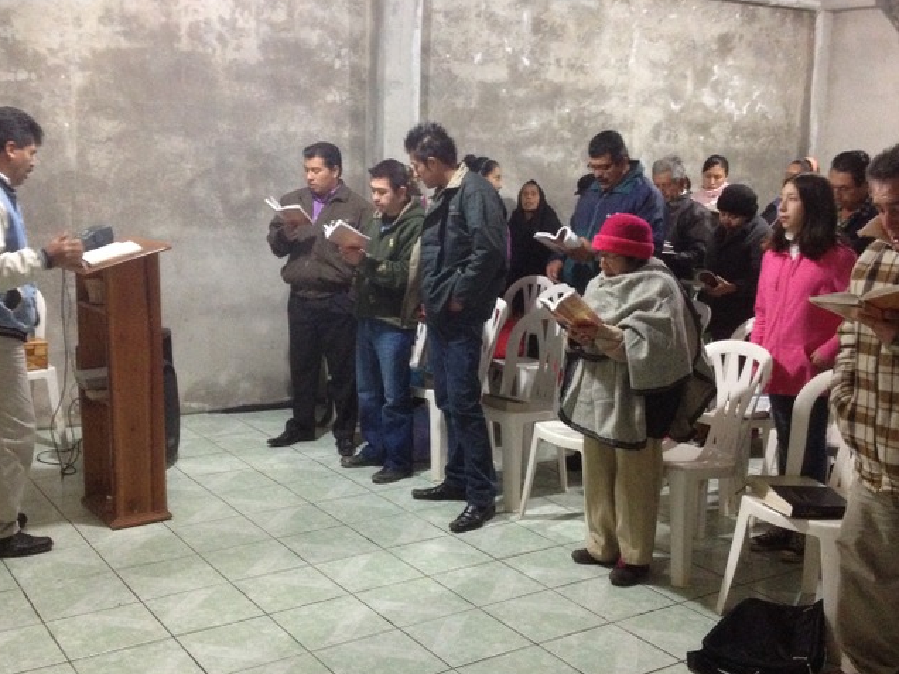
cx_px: 448
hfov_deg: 42.9
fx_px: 1143
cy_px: 321
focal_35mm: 44
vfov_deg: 32.9
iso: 400
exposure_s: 1/15
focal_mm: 4.28
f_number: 2.4
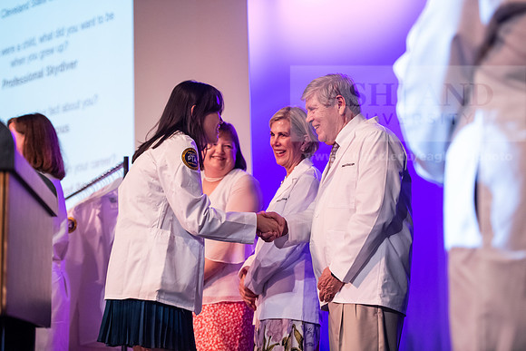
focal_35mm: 90
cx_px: 263
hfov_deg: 22.6
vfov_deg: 15.2
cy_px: 176
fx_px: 1315
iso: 4000
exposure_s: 1/200
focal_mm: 90
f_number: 3.2
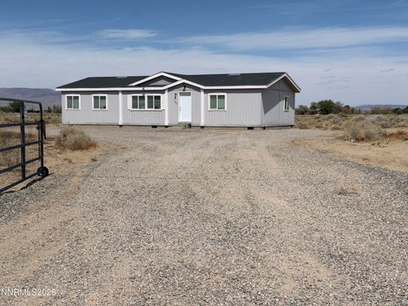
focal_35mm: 48
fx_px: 566
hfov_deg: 39.7
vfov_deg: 30.3
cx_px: 204
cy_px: 153
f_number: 1.78
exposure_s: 1/13333
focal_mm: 6.76
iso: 80
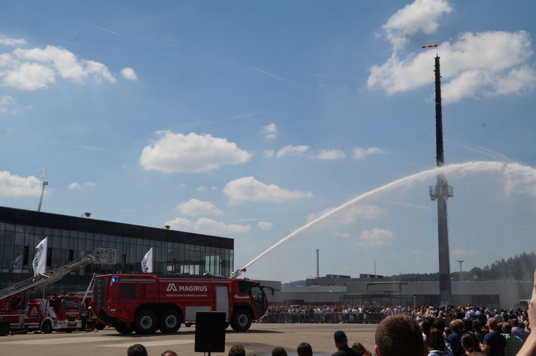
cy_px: 178
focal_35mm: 45
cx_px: 268
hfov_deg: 43.6
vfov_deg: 29.8
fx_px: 669
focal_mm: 30
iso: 200
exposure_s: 1/160
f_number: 20
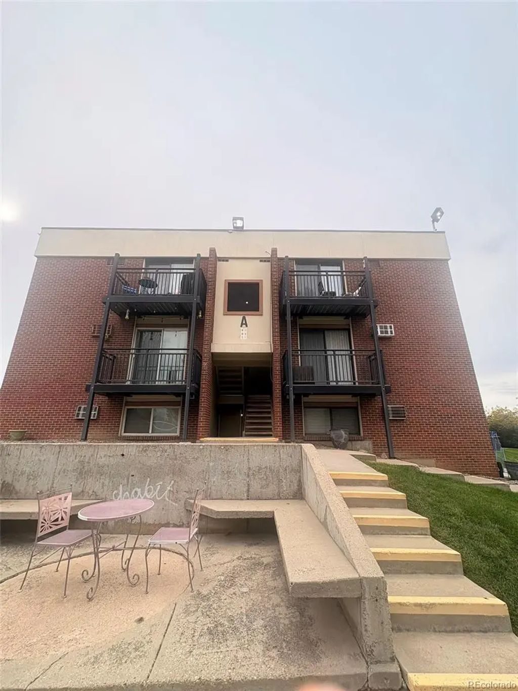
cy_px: 346
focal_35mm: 14
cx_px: 259
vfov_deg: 102.1
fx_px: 279
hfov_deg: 85.7
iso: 64
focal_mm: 2.22
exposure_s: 1/522
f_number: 2.2
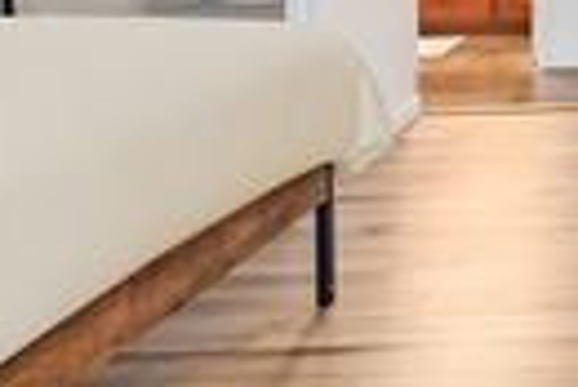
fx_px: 868
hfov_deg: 28.0
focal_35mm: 54
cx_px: 814
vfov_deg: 21.9
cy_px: -151
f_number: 5.6
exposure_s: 1/2
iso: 160
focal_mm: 14
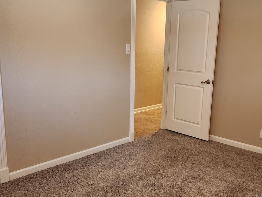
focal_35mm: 40
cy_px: 112
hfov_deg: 46.7
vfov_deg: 35.9
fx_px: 303
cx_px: 150
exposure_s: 1/120
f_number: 1.8
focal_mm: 6.4
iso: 400
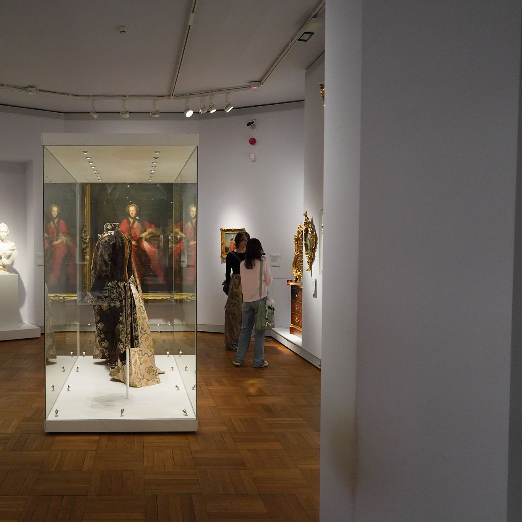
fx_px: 529
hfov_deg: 50.8
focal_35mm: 31
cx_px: 146
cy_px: 261
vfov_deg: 52.5
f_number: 3.5
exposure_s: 1/80
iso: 3200
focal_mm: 24
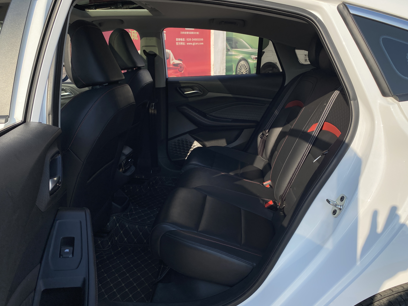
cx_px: 203
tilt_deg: -17.7
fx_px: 330
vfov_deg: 49.7
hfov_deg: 63.4
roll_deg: +1.1
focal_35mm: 28
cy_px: 158
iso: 32
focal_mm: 4.25
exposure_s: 1/2755
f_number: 1.8
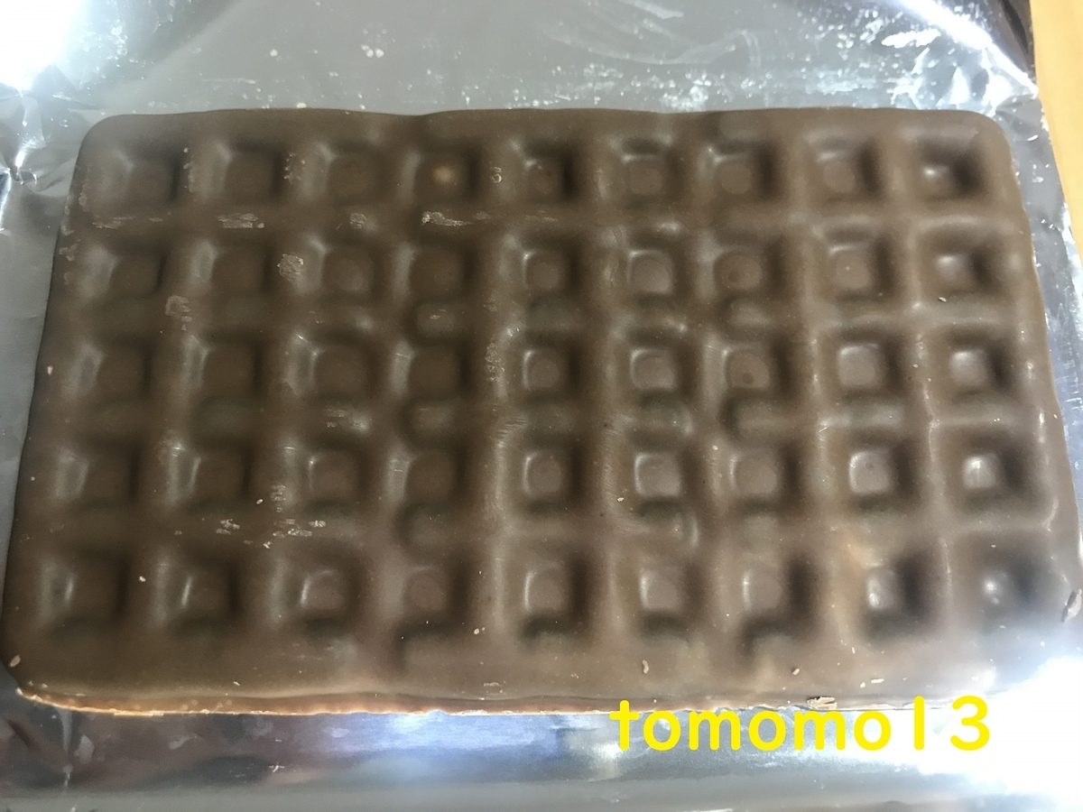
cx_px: 542
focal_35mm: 28
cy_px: 406
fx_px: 876
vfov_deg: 49.7
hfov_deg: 63.4
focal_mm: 3.99
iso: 64
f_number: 1.8
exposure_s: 1/15
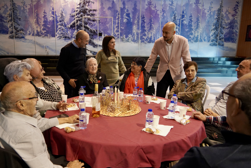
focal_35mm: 24
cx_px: 126
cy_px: 84
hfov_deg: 73.7
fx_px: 167
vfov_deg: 53.1
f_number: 4
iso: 3200
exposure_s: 1/160
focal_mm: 24
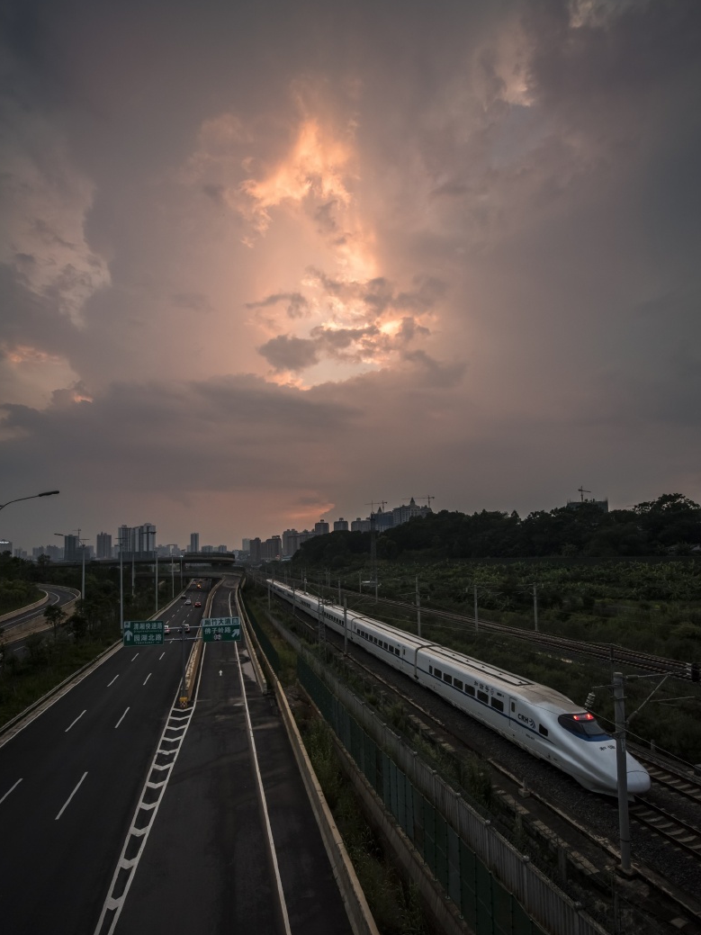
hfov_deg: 66.0
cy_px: 529
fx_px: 540
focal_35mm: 20
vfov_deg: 81.3
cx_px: 349
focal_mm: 18
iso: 640
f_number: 2.8
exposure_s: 1/500
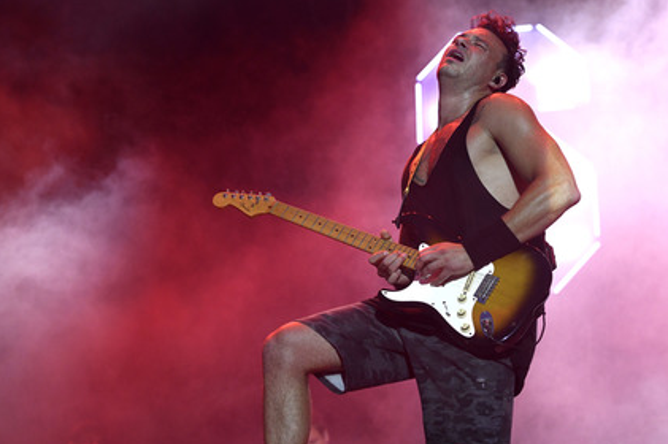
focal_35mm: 75
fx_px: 1391
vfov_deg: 18.2
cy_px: 235
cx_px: 355
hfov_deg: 27.0
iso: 1600
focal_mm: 70
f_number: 4
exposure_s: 1/800
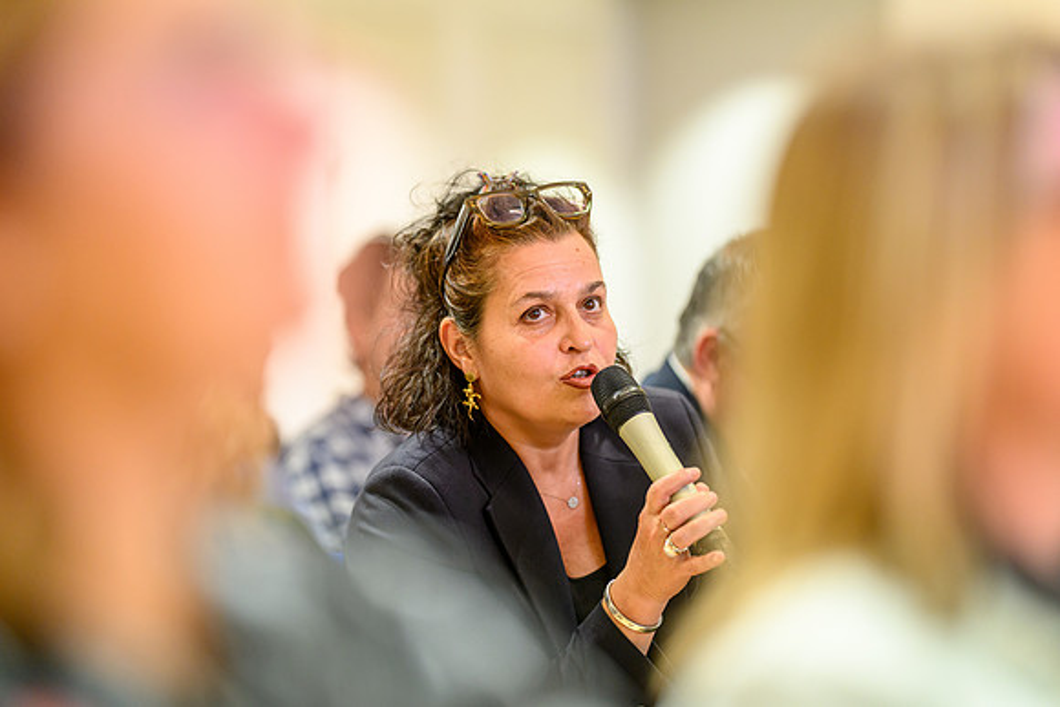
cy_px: 354
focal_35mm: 137
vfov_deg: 10.0
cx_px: 530
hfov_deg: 15.0
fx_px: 4025
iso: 2200
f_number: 1.8
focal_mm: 135
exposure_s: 1/200
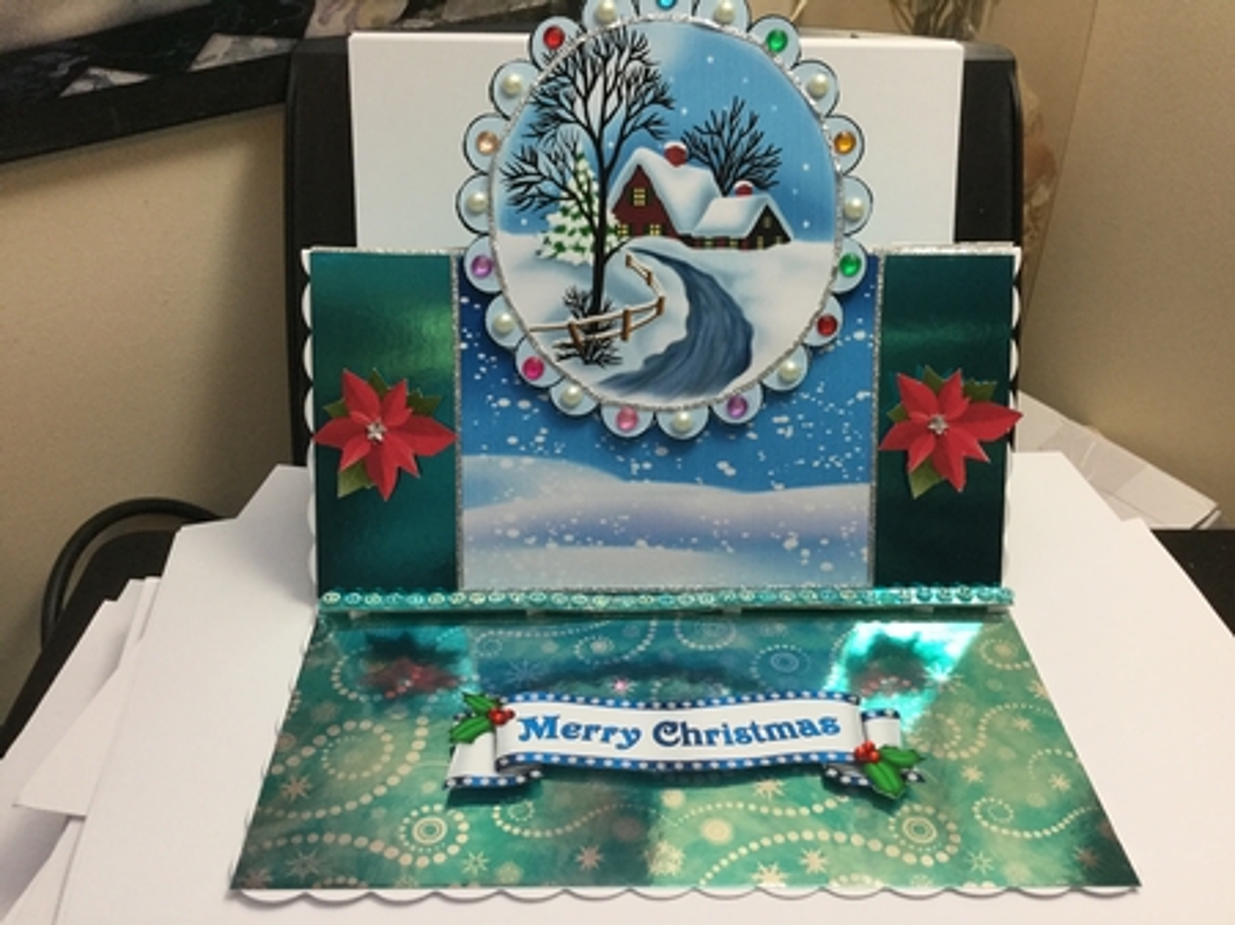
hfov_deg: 58.4
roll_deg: -3.1
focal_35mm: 31
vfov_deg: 45.4
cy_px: 462
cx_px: 618
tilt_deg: -38.2
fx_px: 1105
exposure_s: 1/33
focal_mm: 3.3
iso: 160
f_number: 2.4
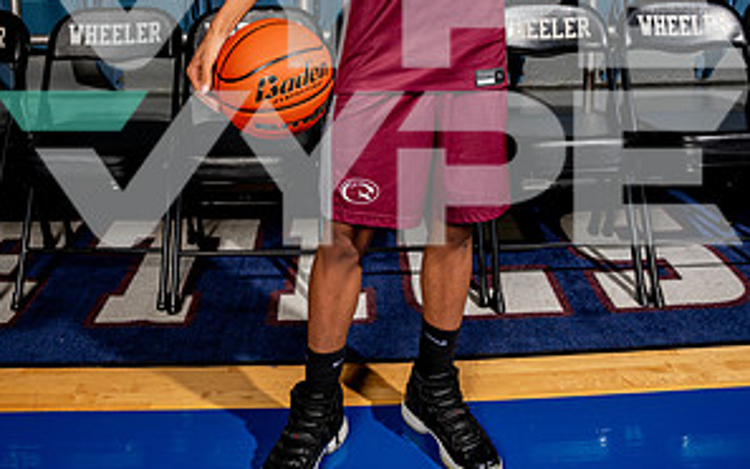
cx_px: 374
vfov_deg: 31.7
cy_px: -8
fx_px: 757
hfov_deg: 52.7
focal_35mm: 37
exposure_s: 1/125
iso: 250
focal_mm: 24
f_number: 7.1
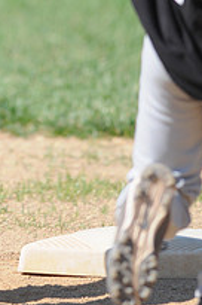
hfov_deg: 1.1
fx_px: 10742
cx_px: -51
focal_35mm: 1272
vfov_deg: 1.6
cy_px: -116
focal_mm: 300
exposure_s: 1/2000
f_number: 4
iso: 400
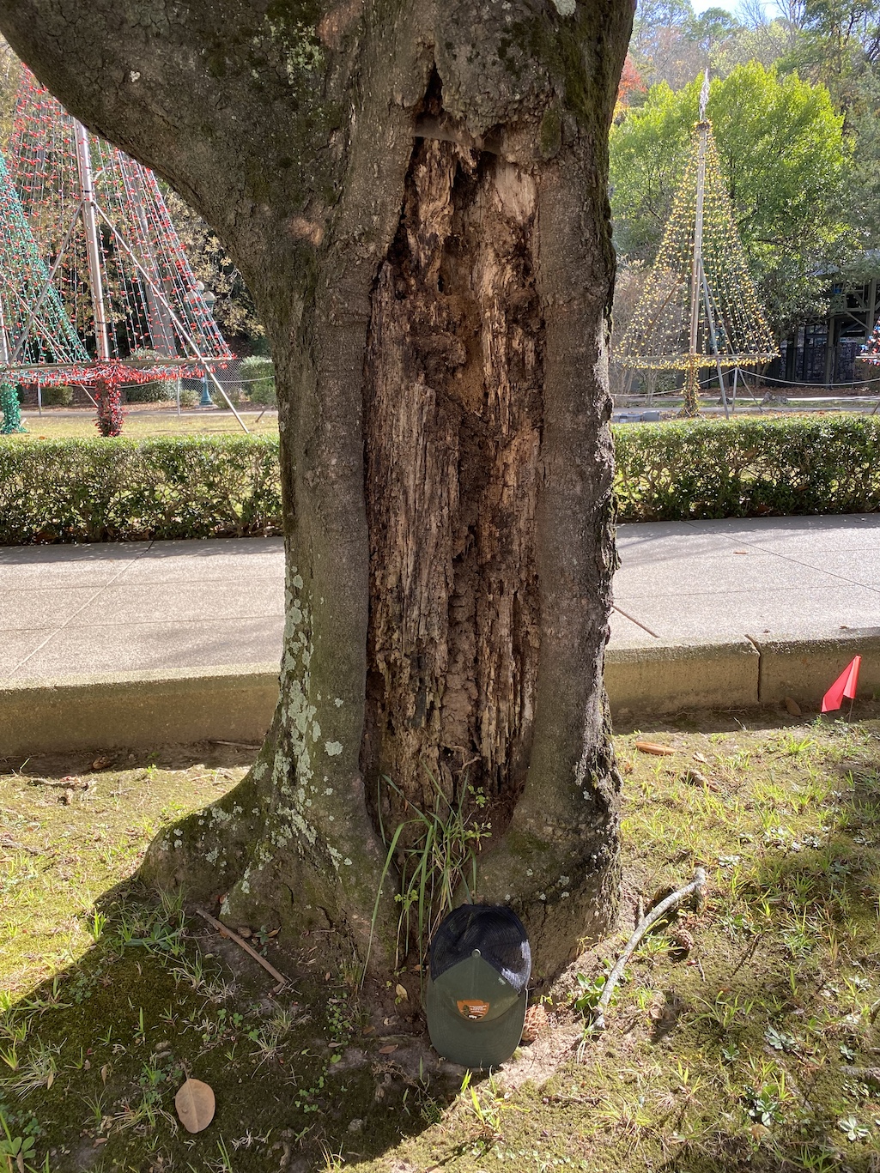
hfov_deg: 53.1
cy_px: 586
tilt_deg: -13.2
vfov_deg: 67.3
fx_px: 881
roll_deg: +2.1
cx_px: 440
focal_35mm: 26
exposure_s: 1/299
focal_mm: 4.25
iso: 32
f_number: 1.8
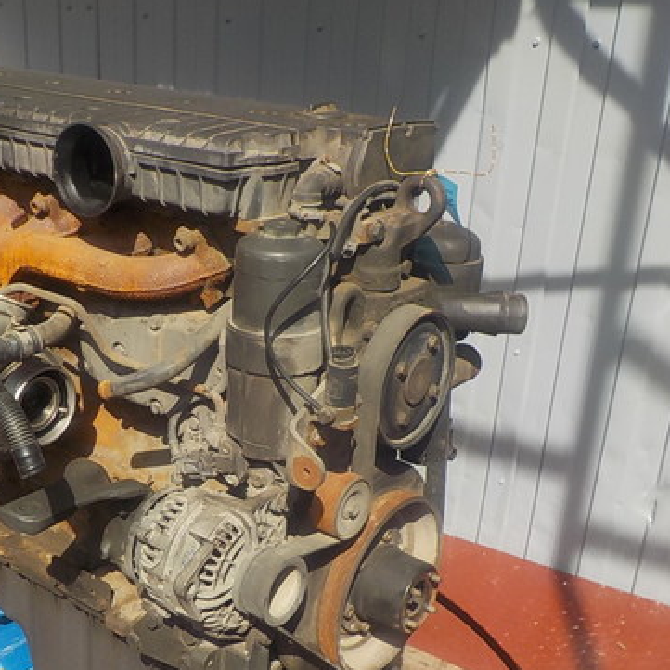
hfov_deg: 35.4
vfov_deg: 35.8
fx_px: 1029
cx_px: 182
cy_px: 436
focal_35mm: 47
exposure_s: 1/800
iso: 125
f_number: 3.3
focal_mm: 4.1
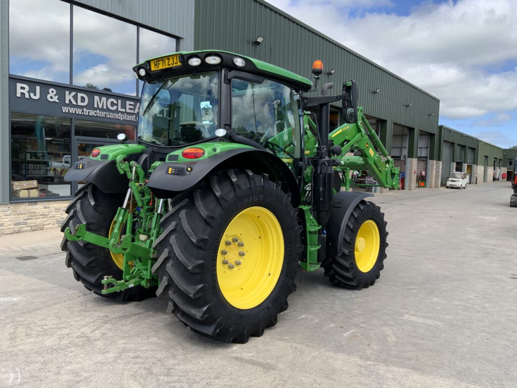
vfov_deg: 48.2
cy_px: 194
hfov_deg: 61.7
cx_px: 258
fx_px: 433
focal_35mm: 29
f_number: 1.8
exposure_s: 1/816
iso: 16
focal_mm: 3
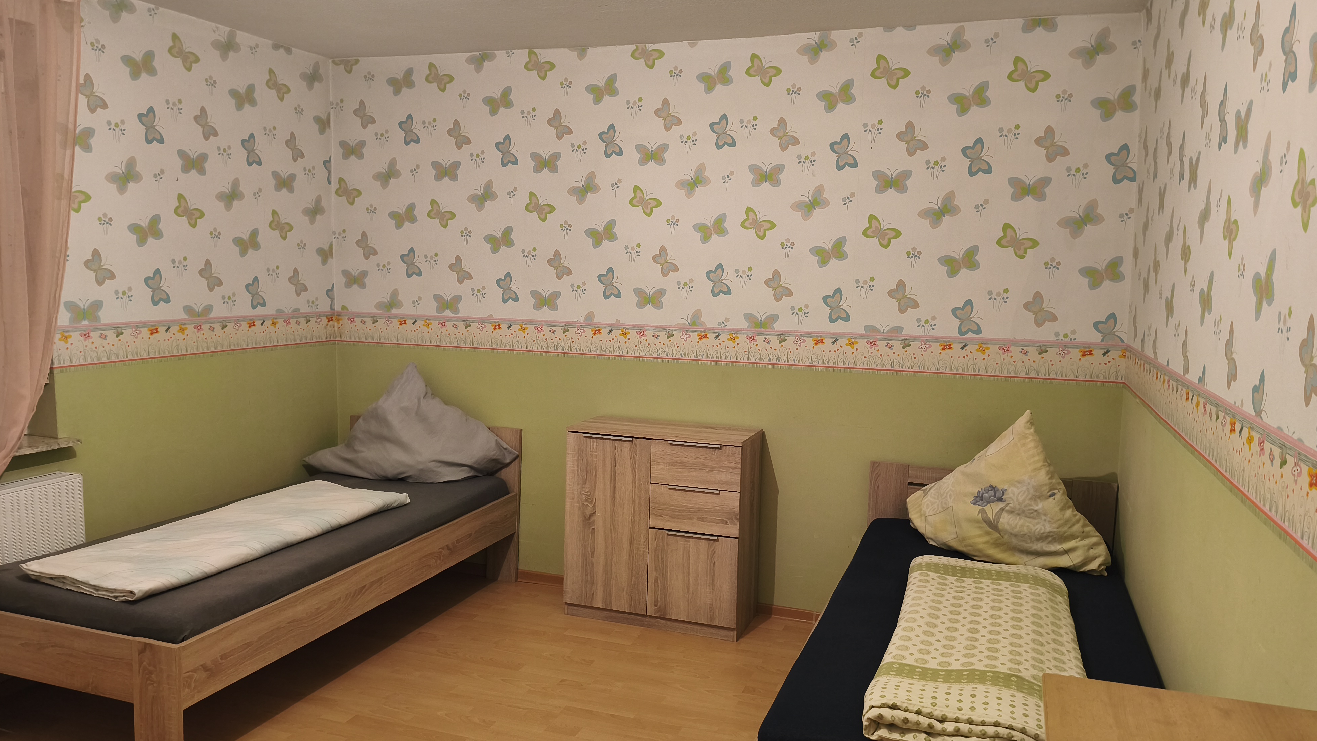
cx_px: 679
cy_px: 370
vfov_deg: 44.4
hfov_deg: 71.9
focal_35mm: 26
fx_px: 908
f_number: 1.65
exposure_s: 1/33.3
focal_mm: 6.18
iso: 1000
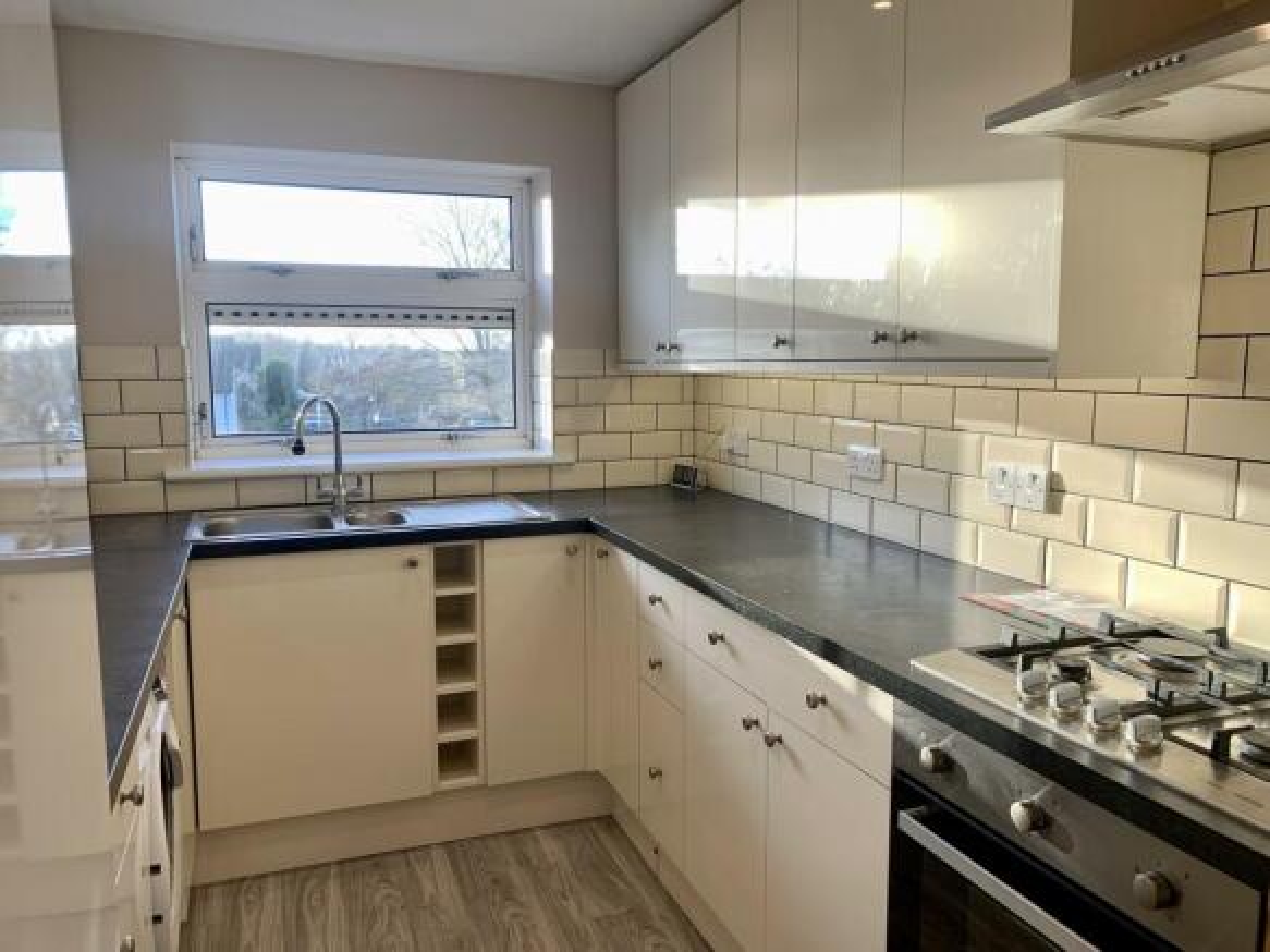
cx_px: 635
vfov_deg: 53.0
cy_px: 476
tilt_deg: -7.9
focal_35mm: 26
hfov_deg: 67.3
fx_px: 954
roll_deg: +0.1
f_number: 1.8
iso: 25
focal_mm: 4.25
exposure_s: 1/114
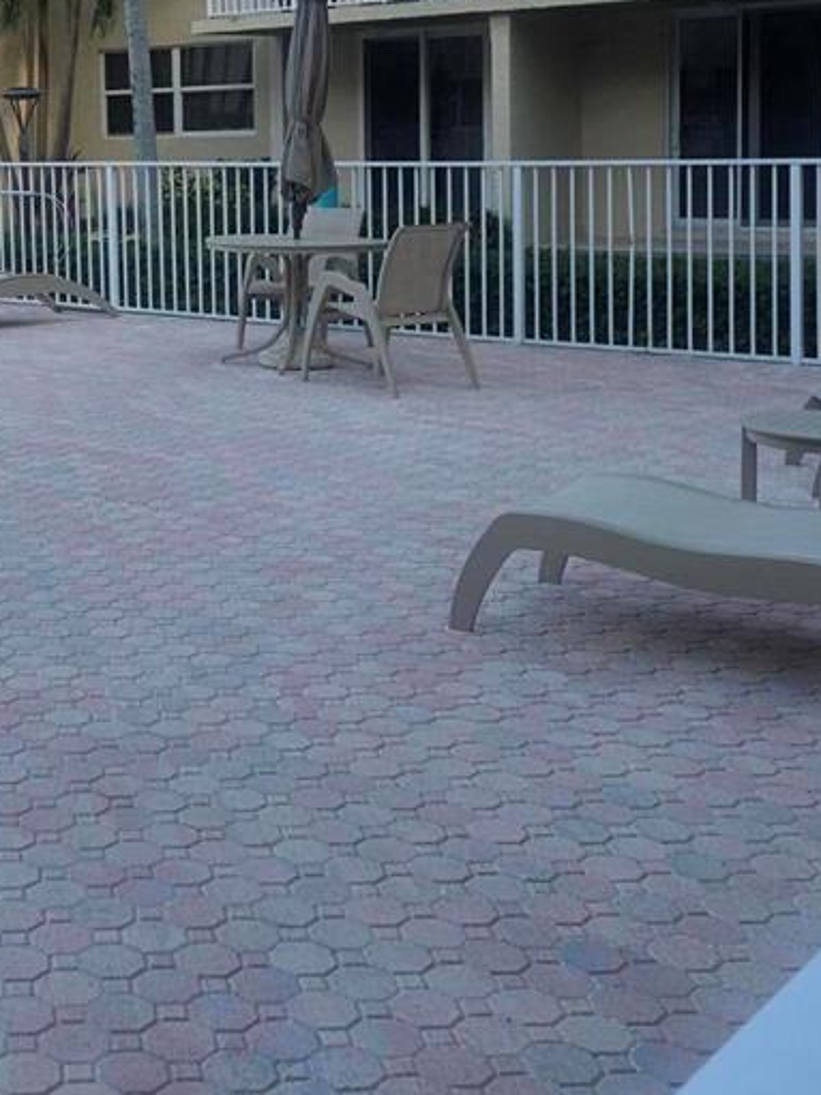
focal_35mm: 54
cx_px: 24
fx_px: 1708
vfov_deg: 34.6
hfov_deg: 25.8
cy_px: 242
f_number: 1.7
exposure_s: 1/359
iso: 25
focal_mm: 6.3
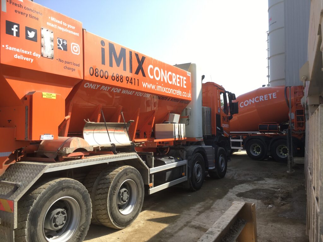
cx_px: 162
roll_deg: +1.1
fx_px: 271
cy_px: 121
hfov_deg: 61.7
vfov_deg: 48.2
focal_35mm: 29
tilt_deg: +2.3
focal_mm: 4.15
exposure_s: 1/610
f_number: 2.2
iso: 25
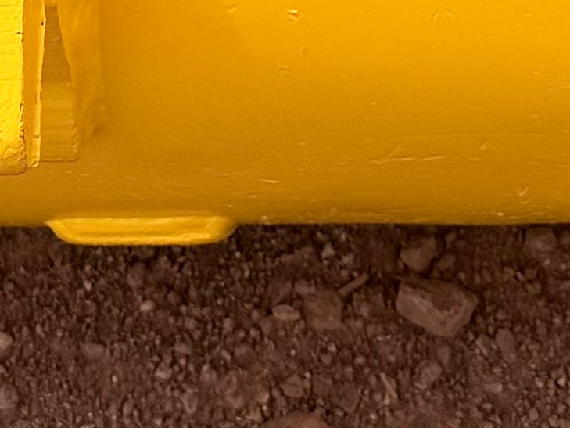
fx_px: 3096
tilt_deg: -54.2
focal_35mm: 188
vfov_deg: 7.4
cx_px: 353
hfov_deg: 10.5
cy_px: -560
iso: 80
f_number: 1.78
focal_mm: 6.76
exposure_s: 1/6173
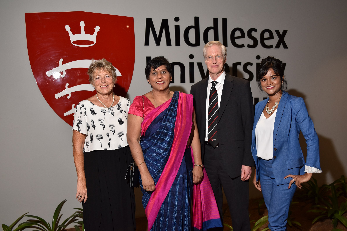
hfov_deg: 58.7
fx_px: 308
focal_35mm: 32
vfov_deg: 41.1
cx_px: 174
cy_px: 116
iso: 400
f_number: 4
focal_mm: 32
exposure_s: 1/160
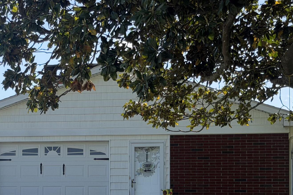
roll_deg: -0.4
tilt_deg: +3.2
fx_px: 928
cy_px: 176
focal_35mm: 114
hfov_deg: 17.9
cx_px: 99
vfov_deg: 11.9
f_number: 1.78
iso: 64
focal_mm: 6.76
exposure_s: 1/4587
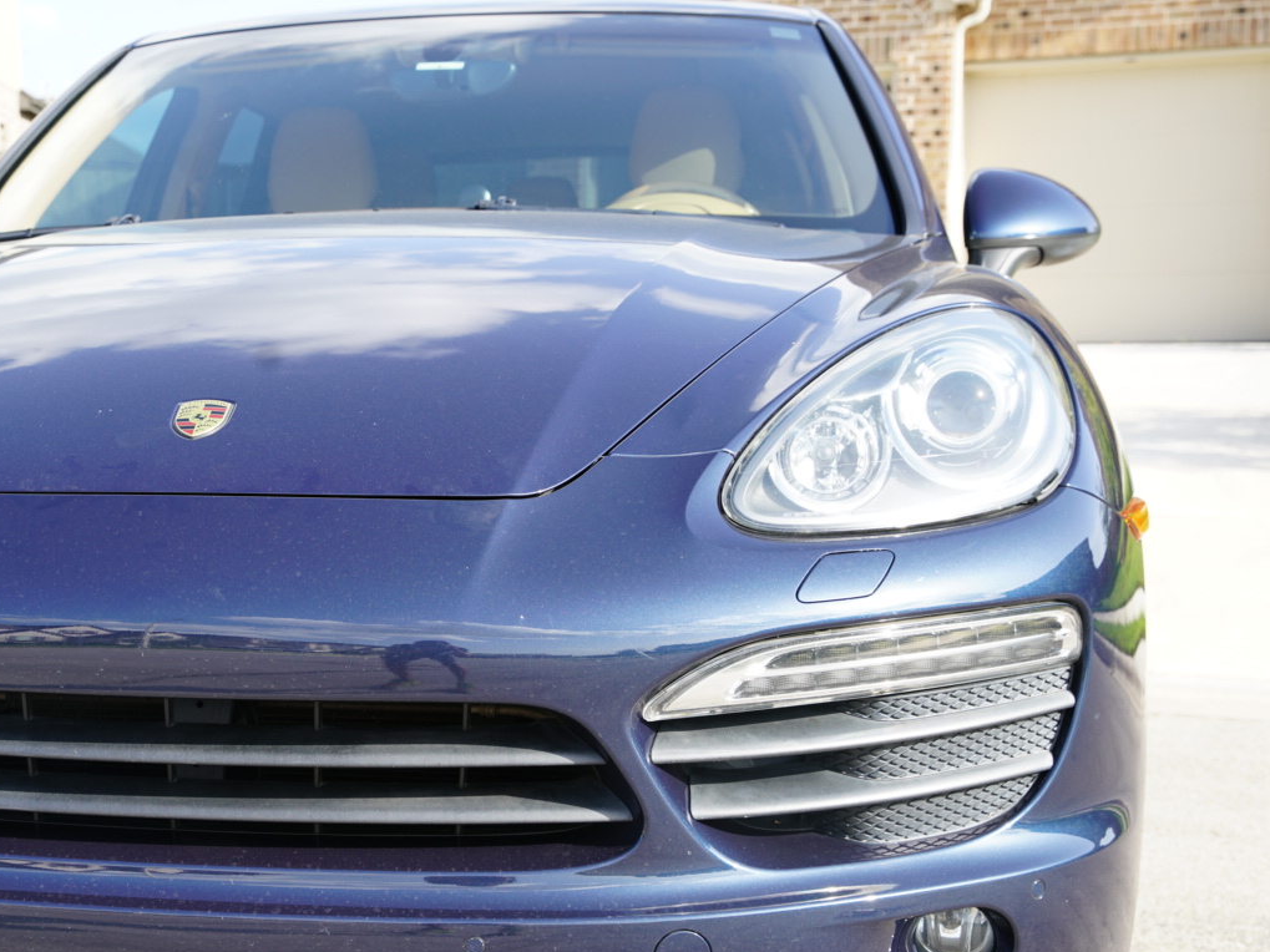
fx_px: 2128
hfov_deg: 32.6
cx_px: 313
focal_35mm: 58
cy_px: 543
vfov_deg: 25.2
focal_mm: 38
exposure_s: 1/100
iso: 100
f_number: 6.3
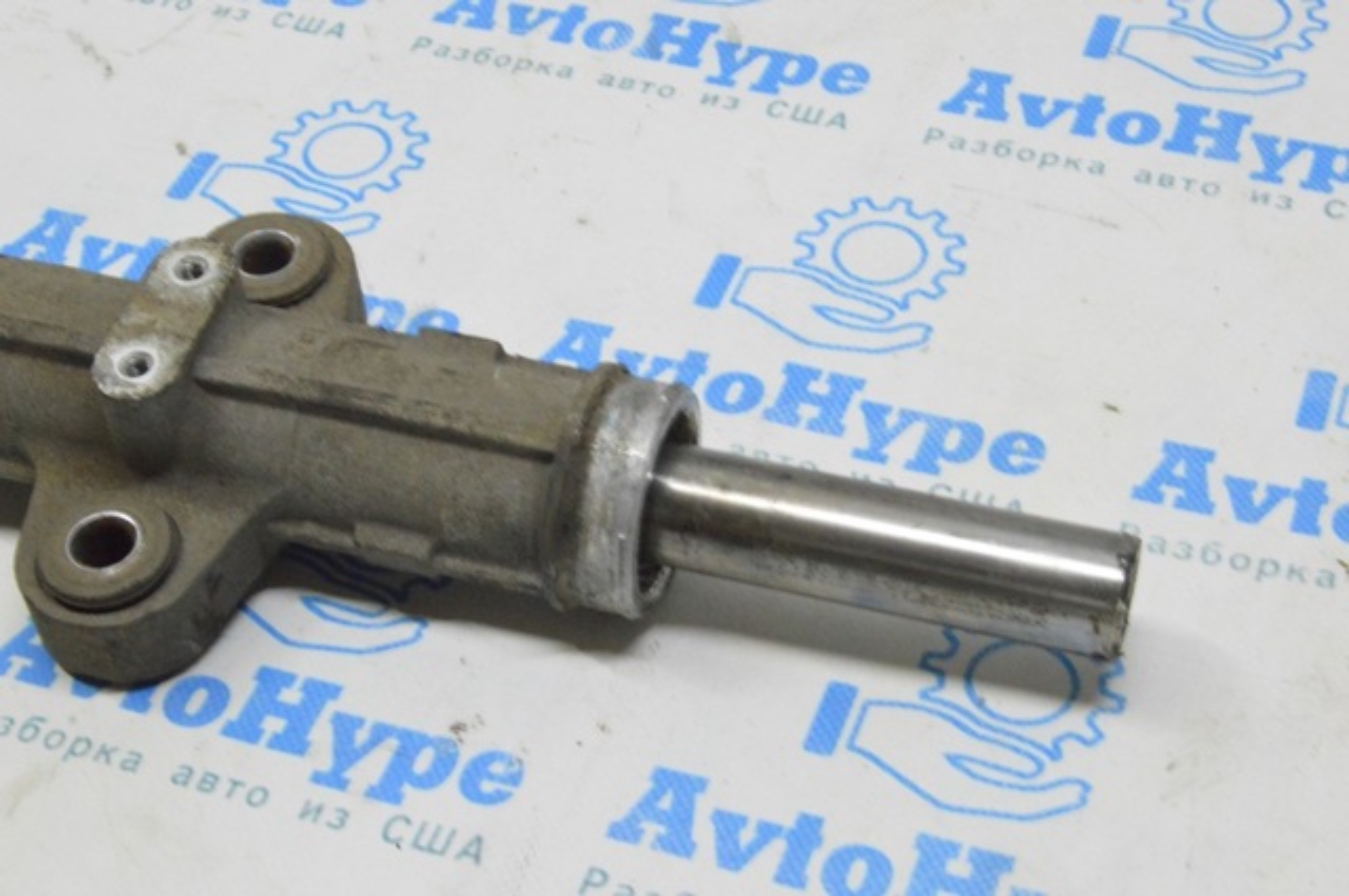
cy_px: 448
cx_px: 674
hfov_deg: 31.9
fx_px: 2358
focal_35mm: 63
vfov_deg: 21.5
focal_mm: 42
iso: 6400
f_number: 20
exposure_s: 1/20
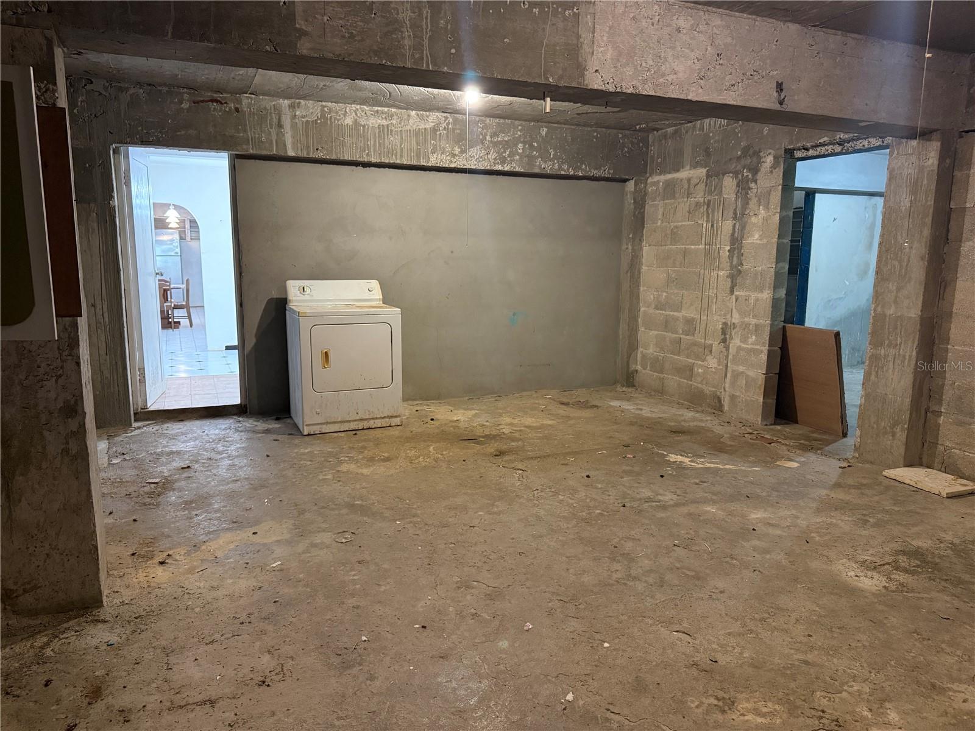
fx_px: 676
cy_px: 366
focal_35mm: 24
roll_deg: -1.1
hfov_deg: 71.6
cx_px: 488
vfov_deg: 56.8
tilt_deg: -9.6
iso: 500
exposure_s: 1/60
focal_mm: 6.76
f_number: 1.78
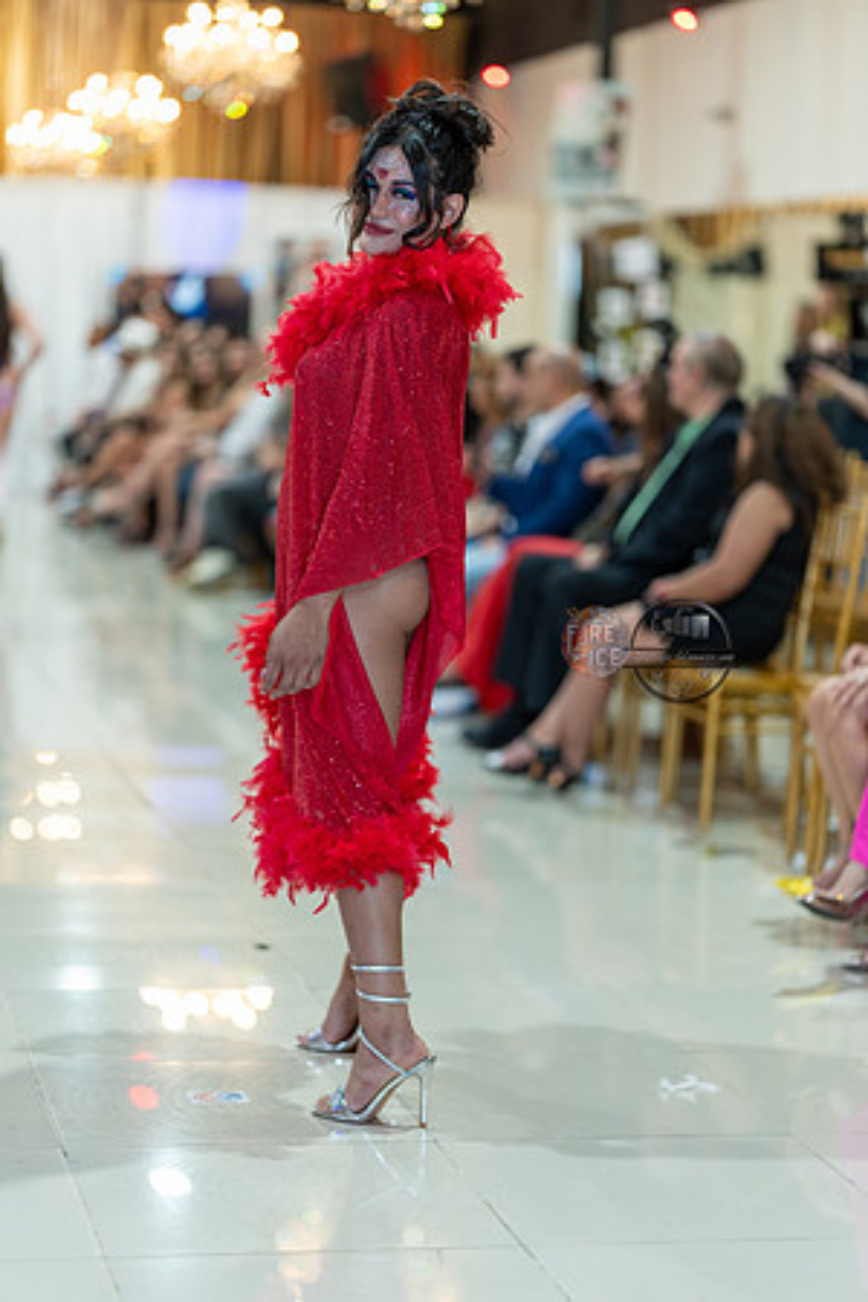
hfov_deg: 16.1
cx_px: 434
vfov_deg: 23.9
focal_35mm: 85
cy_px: 651
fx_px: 3074
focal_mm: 85
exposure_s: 1/160
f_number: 1.4
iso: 250
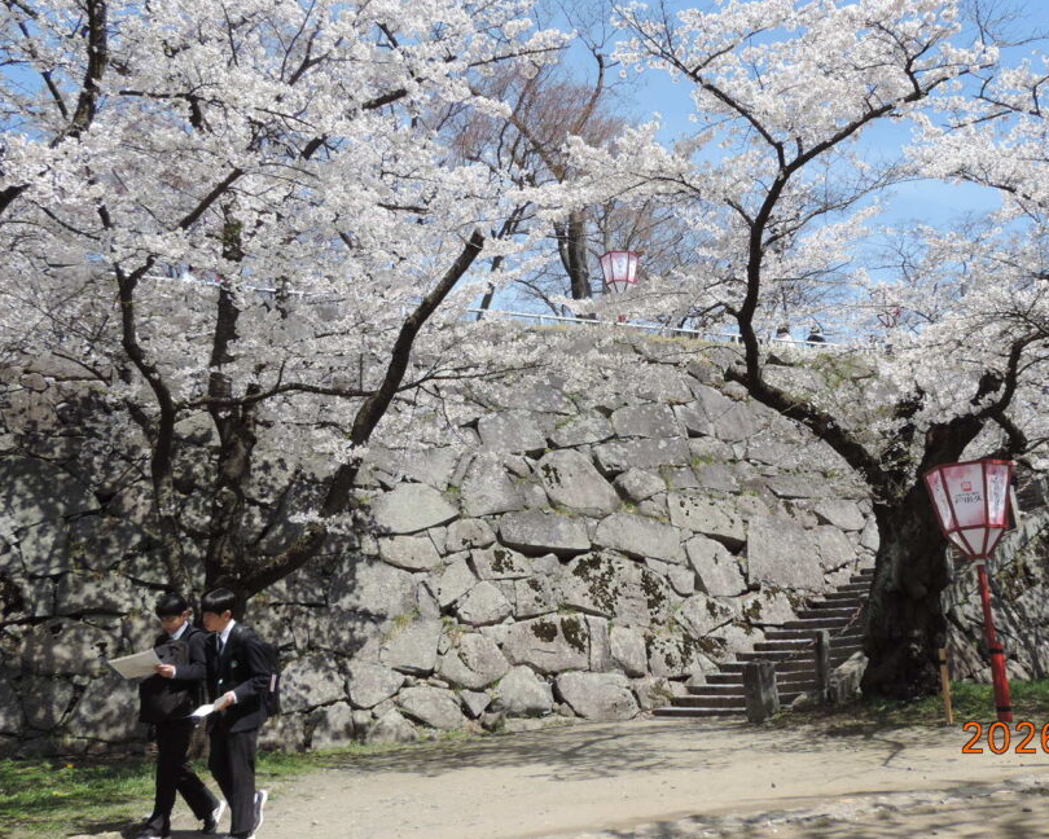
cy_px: 348
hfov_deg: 48.8
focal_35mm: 37
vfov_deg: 40.0
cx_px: 628
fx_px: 1149
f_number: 3.1
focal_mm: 5.3
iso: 80
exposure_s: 1/800
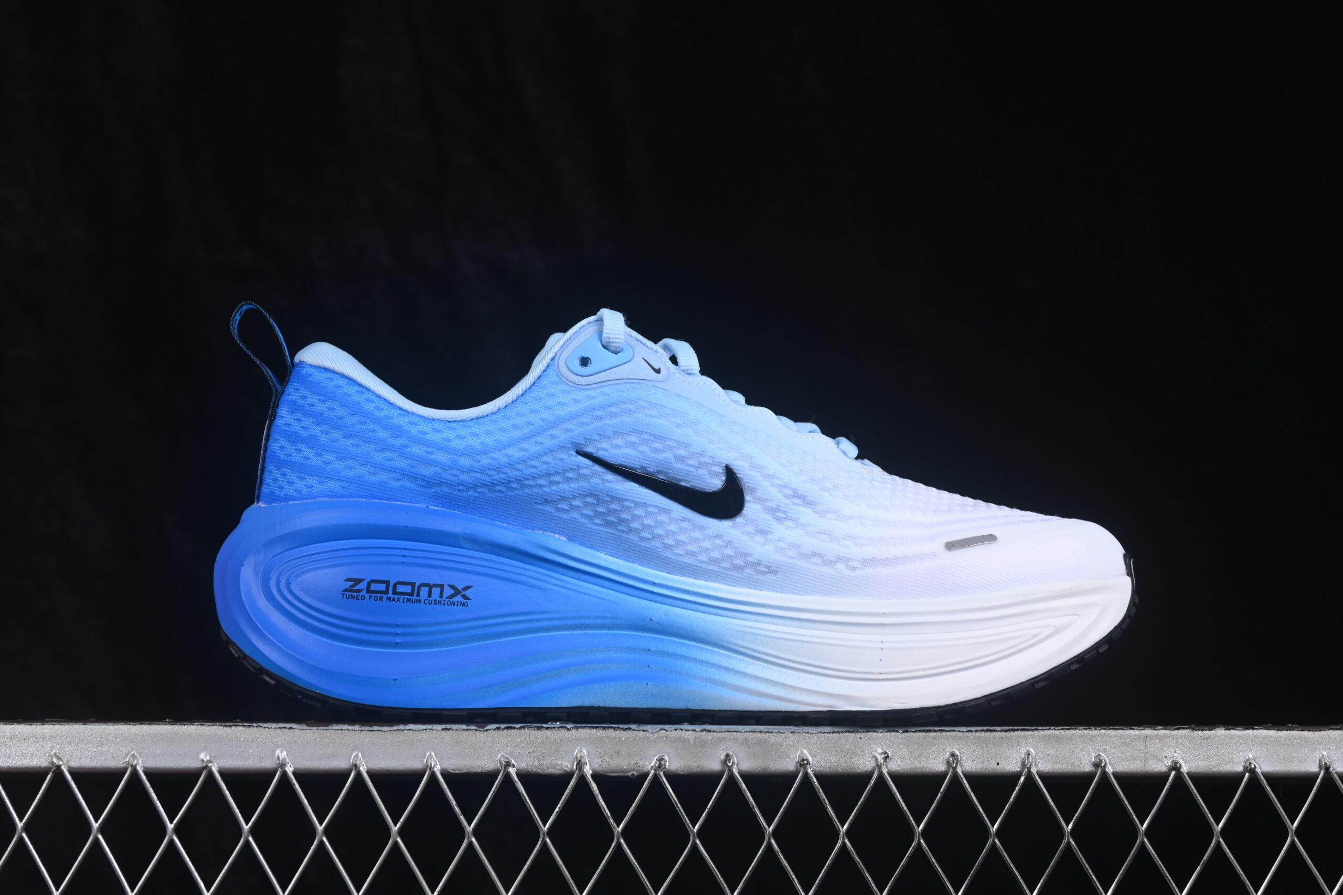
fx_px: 2798
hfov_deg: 27.0
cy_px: 448
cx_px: 672
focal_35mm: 75
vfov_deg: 18.2
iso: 160
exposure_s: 1/60
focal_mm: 50
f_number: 8
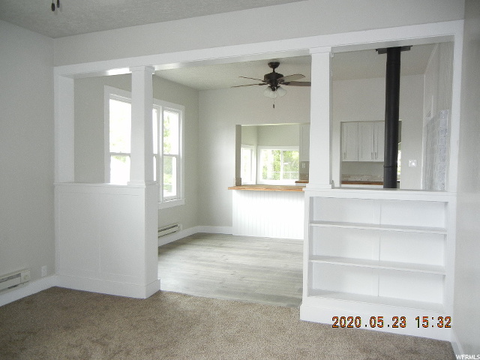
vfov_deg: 46.8
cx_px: 240
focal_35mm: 30
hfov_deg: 60.0
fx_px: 416
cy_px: 180
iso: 248
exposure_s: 1/30
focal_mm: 5.4
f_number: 3.5
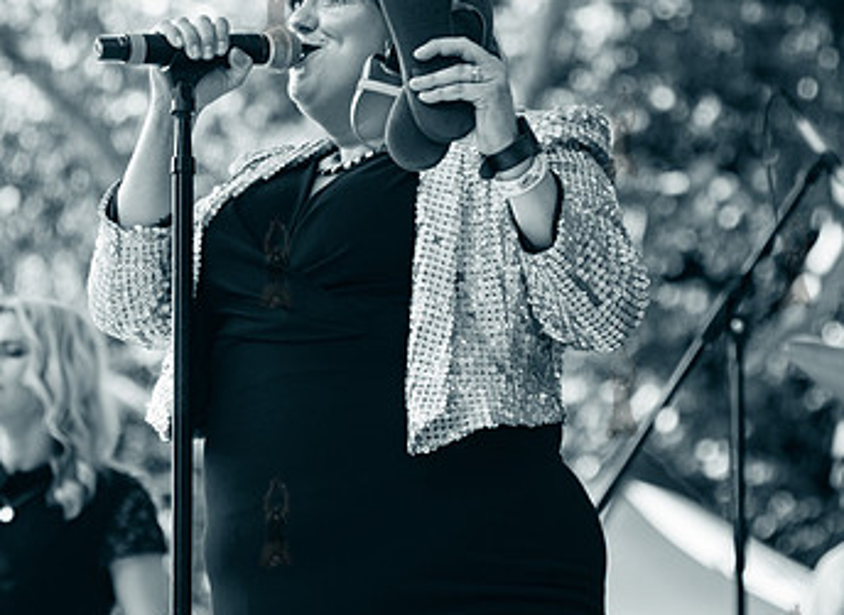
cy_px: 237
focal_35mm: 164
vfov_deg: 8.9
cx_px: 454
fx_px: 3960
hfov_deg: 12.2
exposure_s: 1/640
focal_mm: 80
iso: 200
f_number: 2.8
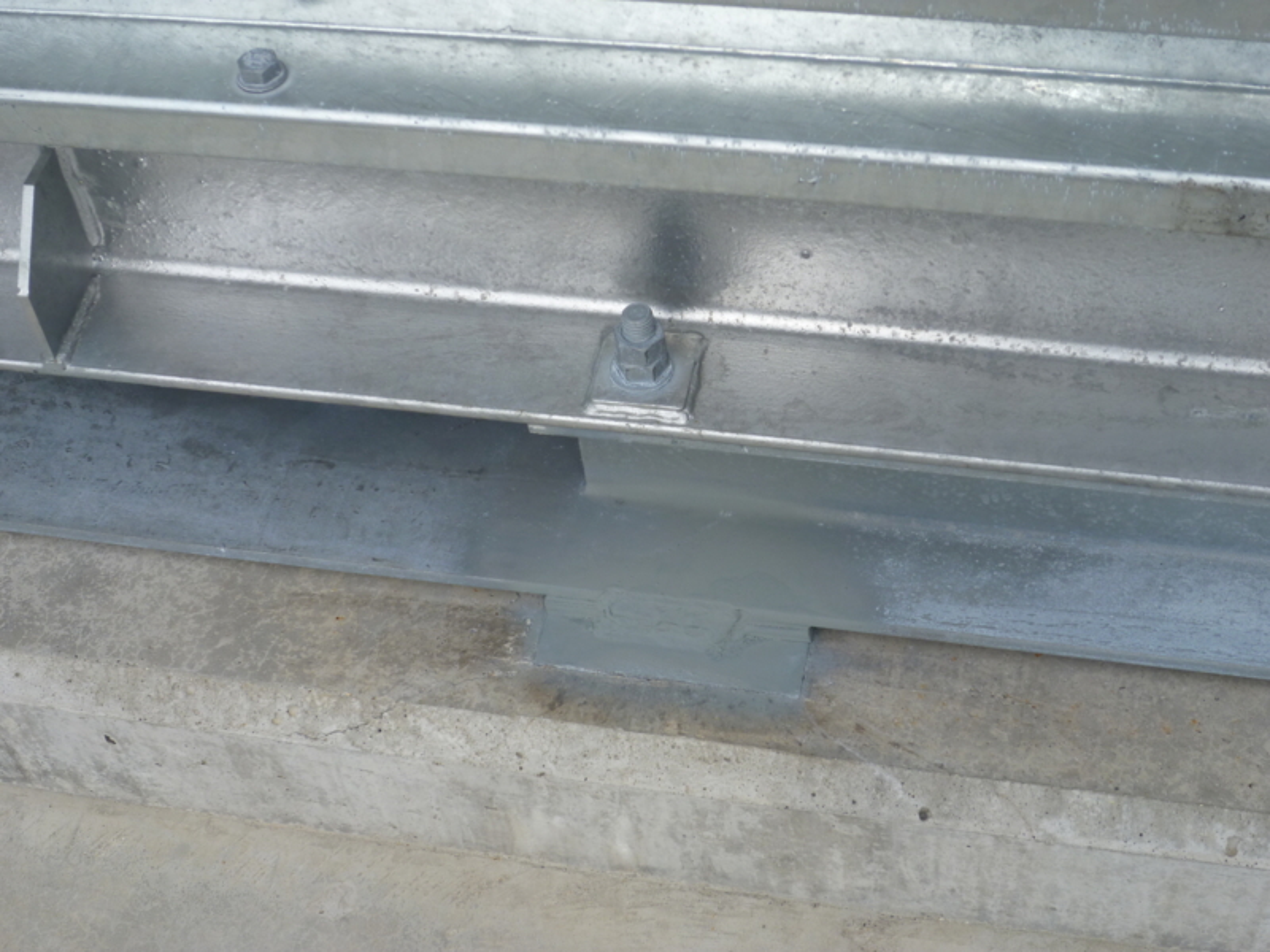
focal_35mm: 57
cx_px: 635
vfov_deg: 25.7
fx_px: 2091
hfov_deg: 33.8
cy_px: 476
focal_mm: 10.1
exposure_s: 1/500
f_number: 4.4
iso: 80
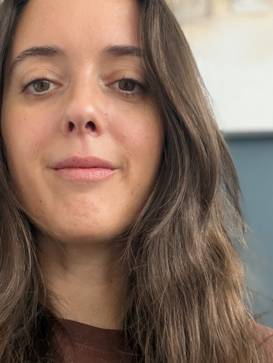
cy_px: 261
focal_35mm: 58
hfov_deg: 25.1
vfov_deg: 32.7
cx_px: 83
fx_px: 610
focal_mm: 2.71
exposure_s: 1/60
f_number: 1.9
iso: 200
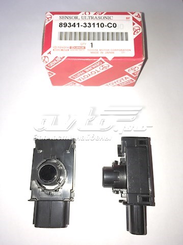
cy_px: 122
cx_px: 92
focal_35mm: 29
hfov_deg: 48.2
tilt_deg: -73.6
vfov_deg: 61.7
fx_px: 205
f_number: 2.2
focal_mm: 4.15
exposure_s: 1/219
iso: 25
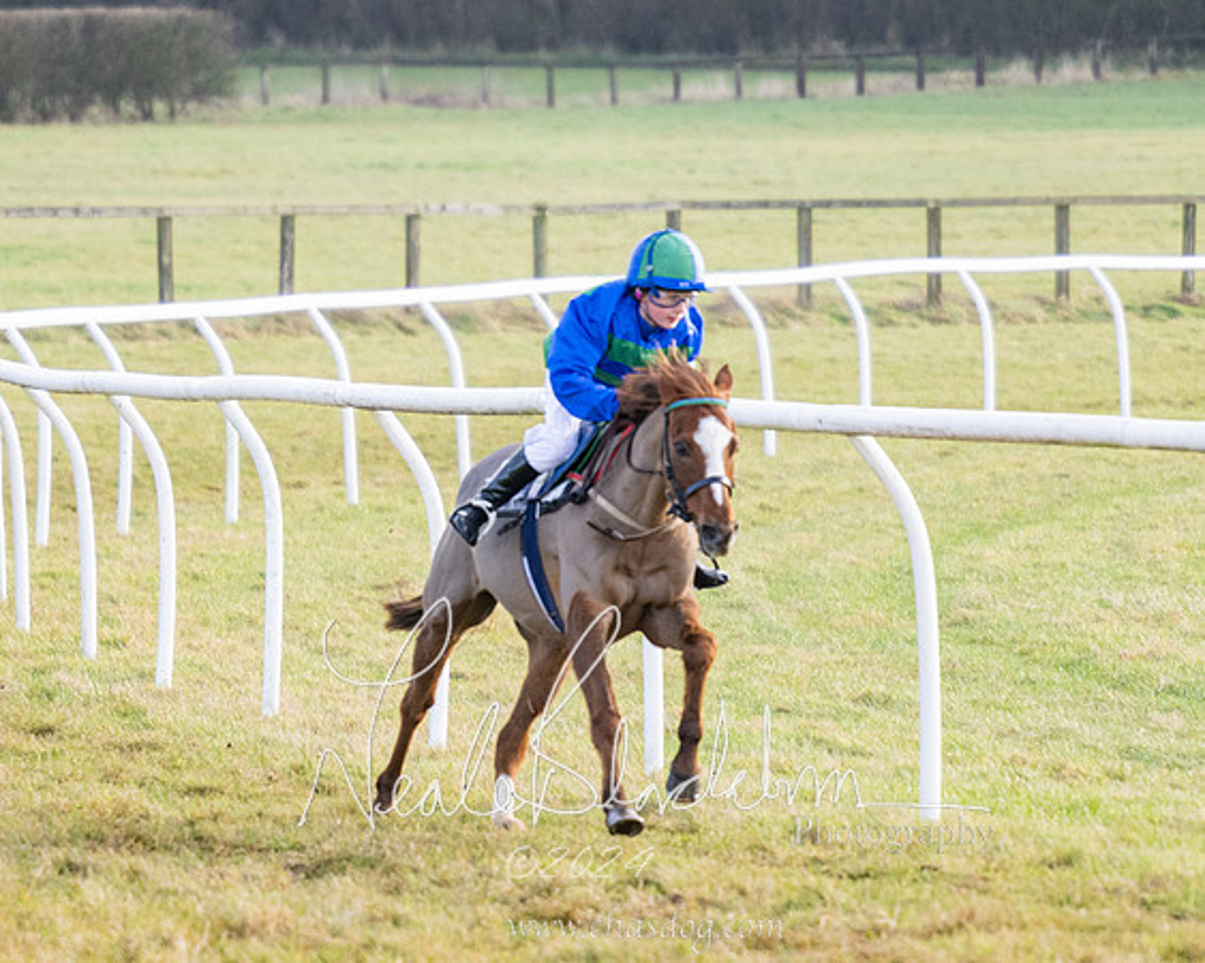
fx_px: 12066
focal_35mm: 338
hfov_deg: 5.7
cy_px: 426
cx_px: 528
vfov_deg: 4.6
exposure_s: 1/2000
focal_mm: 185
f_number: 4
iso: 800
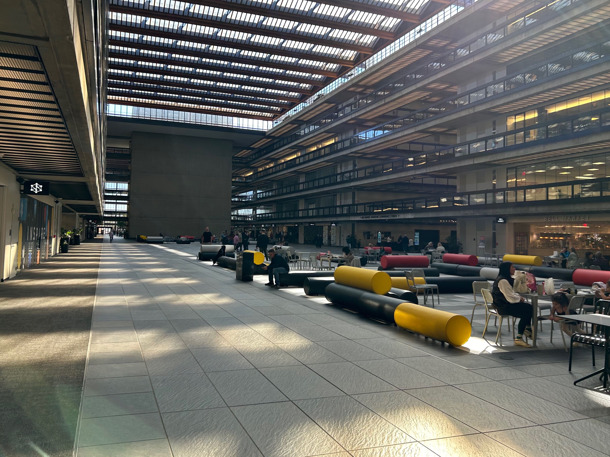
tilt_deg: +2.6
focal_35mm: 29
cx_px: 302
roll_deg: -2.2
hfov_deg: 61.7
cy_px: 210
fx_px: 511
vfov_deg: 48.2
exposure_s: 1/160
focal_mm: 5.7
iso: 40
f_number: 1.5
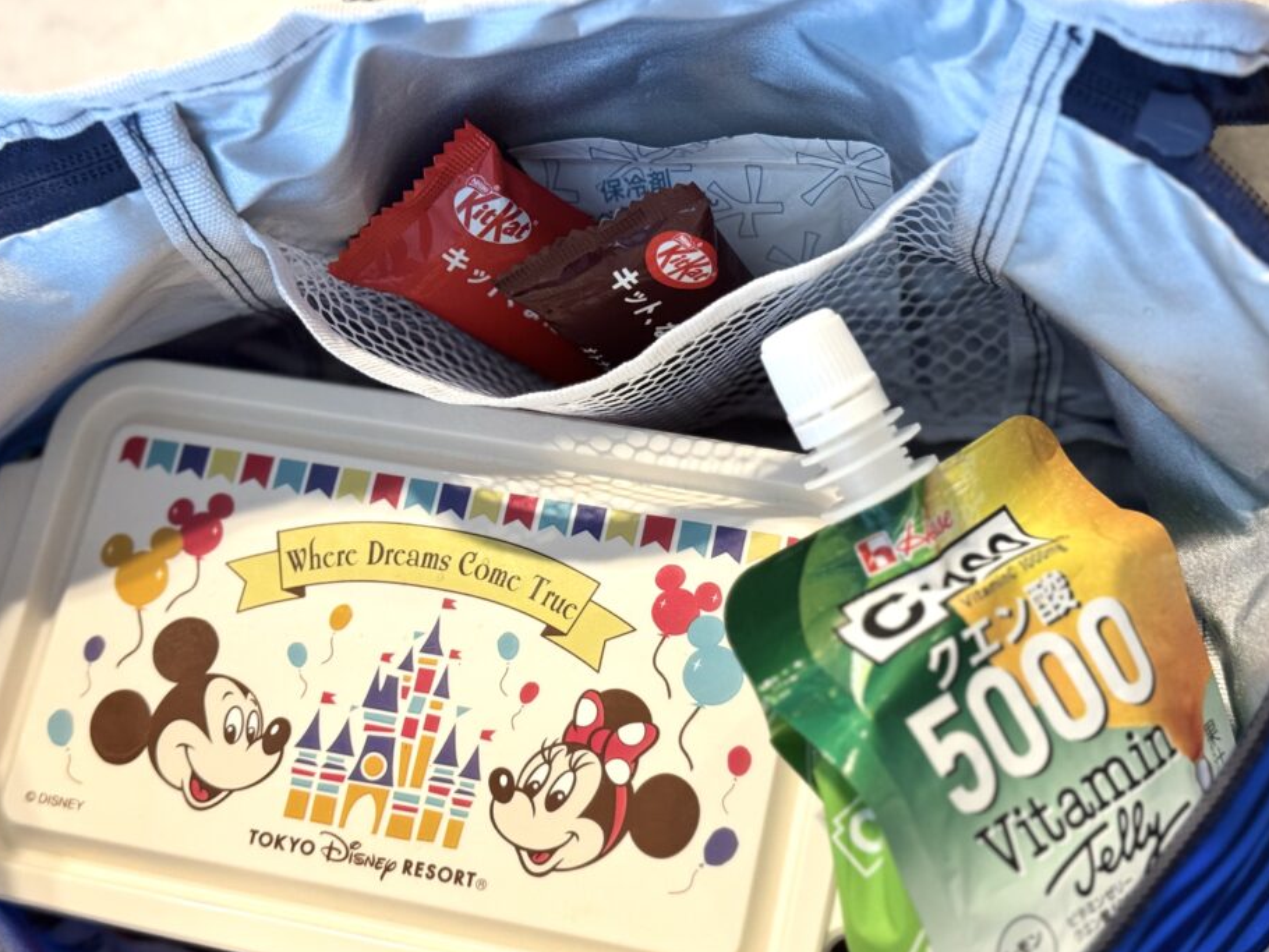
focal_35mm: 54
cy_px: 488
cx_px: 674
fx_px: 1980
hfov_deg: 35.5
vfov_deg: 27.0
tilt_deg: -68.6
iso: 160
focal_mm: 6.76
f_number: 1.78
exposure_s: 1/60
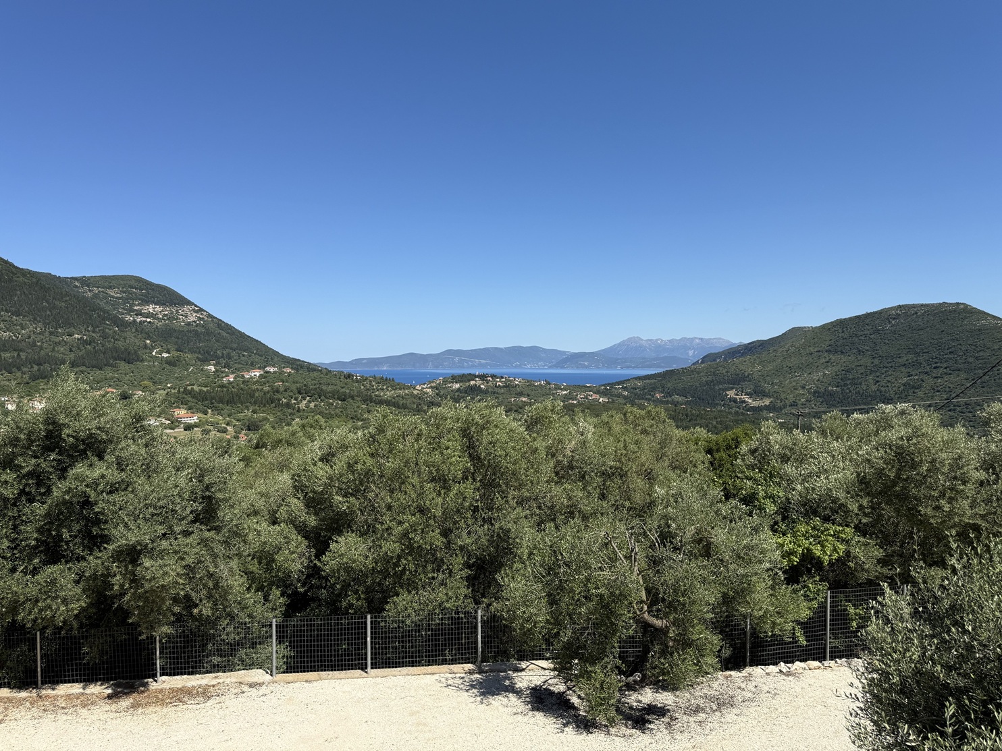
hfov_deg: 71.6
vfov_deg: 56.8
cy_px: 376
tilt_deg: -1.0
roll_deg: +0.6
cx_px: 501
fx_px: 695
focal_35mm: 24
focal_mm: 6.76
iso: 80
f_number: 1.78
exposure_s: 1/4975
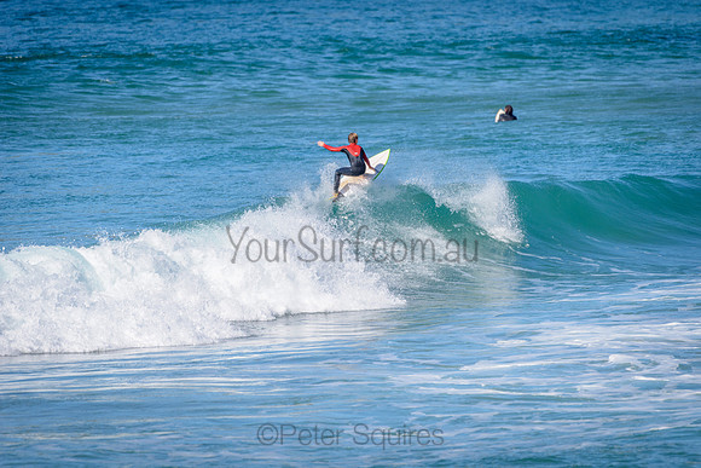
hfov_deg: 4.1
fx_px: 9738
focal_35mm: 500
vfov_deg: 2.8
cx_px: 350
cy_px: 234
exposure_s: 1/2000
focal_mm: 500
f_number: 5.6
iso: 180
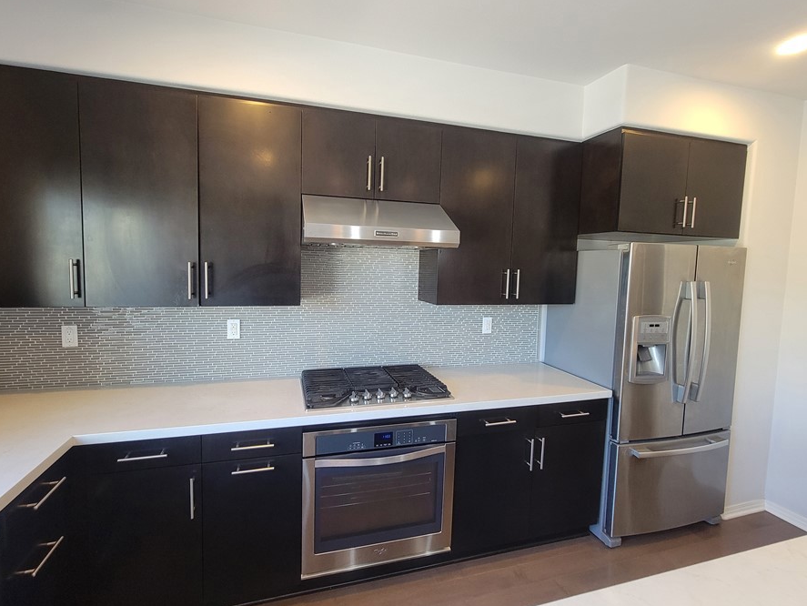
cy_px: 288
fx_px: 350
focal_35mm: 15
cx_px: 388
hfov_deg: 98.1
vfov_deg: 81.7
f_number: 2.2
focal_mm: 2.2
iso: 320
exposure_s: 1/60
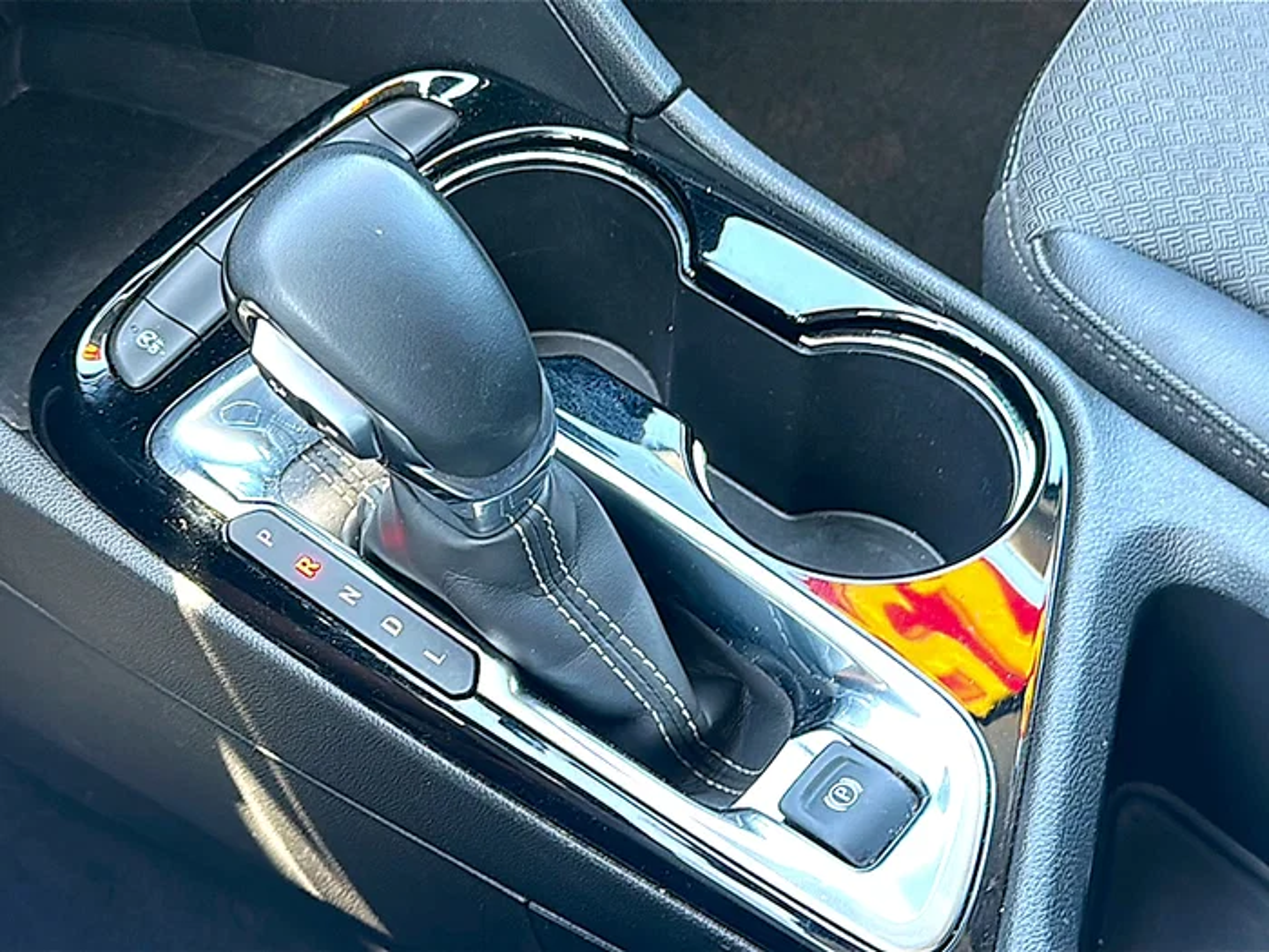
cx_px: 634
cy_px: 476
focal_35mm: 43
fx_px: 1576
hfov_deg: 43.9
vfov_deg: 33.6
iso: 100
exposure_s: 1/43
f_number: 1.78
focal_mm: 6.86
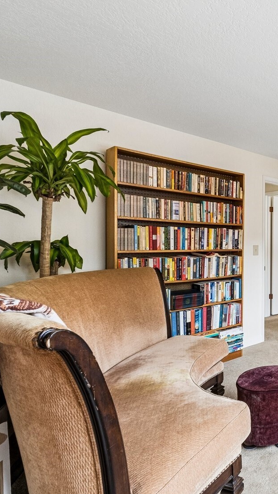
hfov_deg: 36.5
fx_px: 314
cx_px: 336
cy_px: 250
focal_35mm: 24
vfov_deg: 76.3
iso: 250
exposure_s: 1/6
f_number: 9
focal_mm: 10
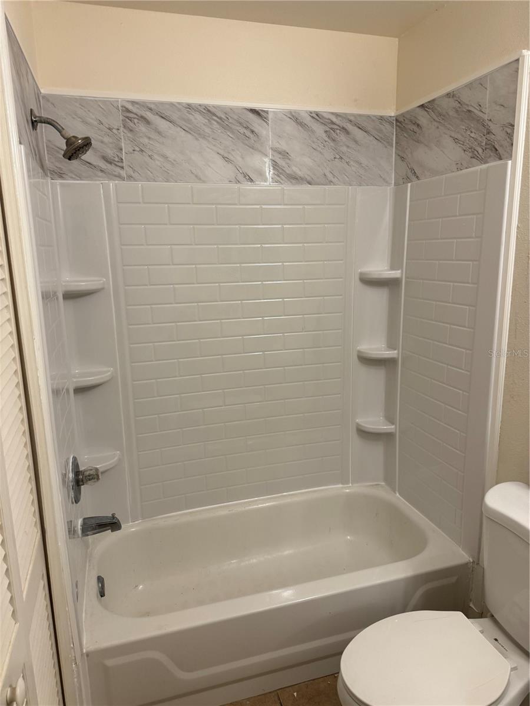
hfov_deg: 56.8
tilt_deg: -10.6
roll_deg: +1.5
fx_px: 490
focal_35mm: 24
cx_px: 265
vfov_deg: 71.6
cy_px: 353
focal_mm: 6.76
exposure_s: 1/60
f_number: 1.78
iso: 160
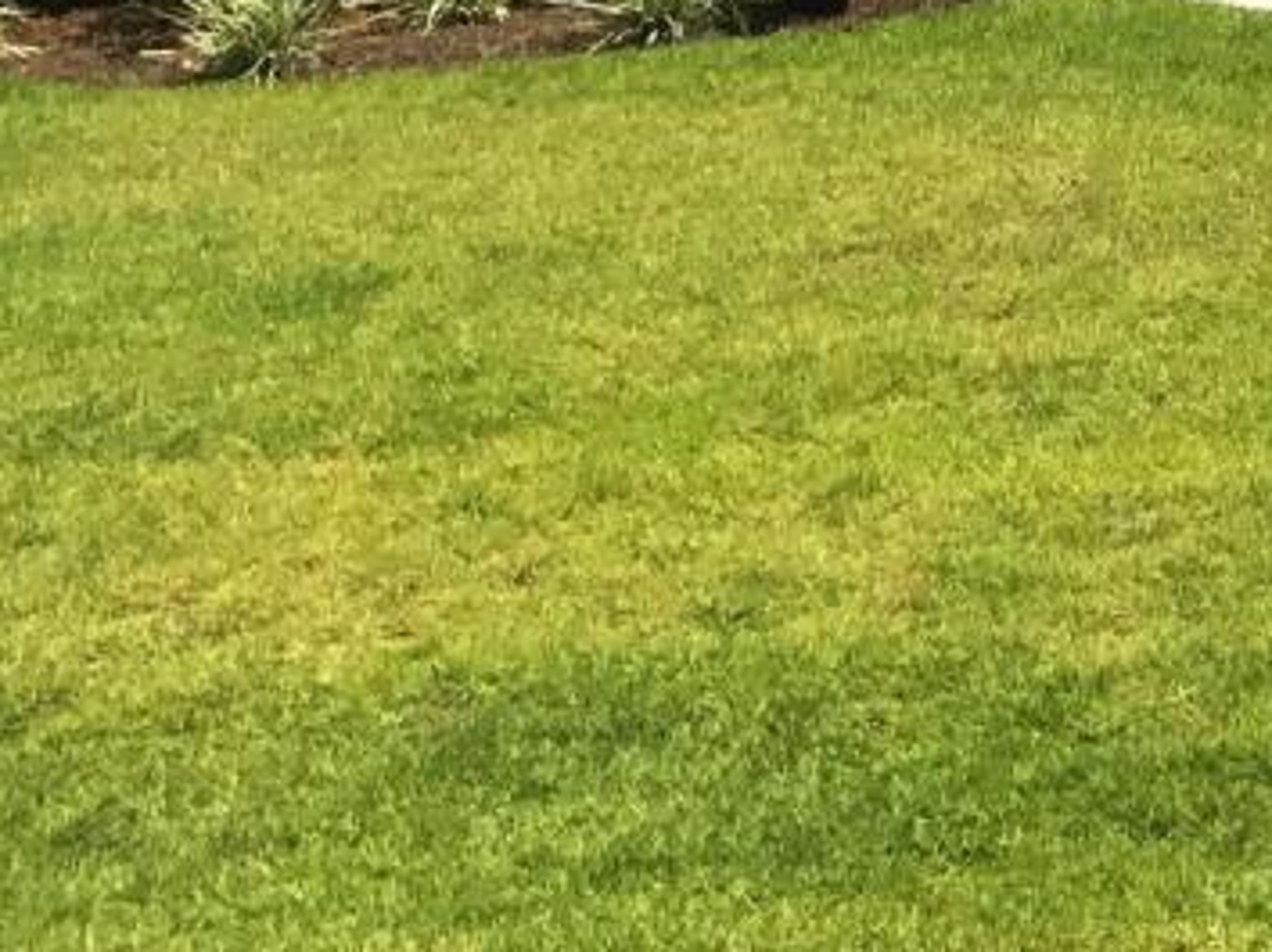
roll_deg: -0.1
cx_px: 2071
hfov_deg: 16.2
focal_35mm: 108
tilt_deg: +4.6
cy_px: -715
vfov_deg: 12.6
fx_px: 3966
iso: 20
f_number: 1.8
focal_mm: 3.99
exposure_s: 1/3096
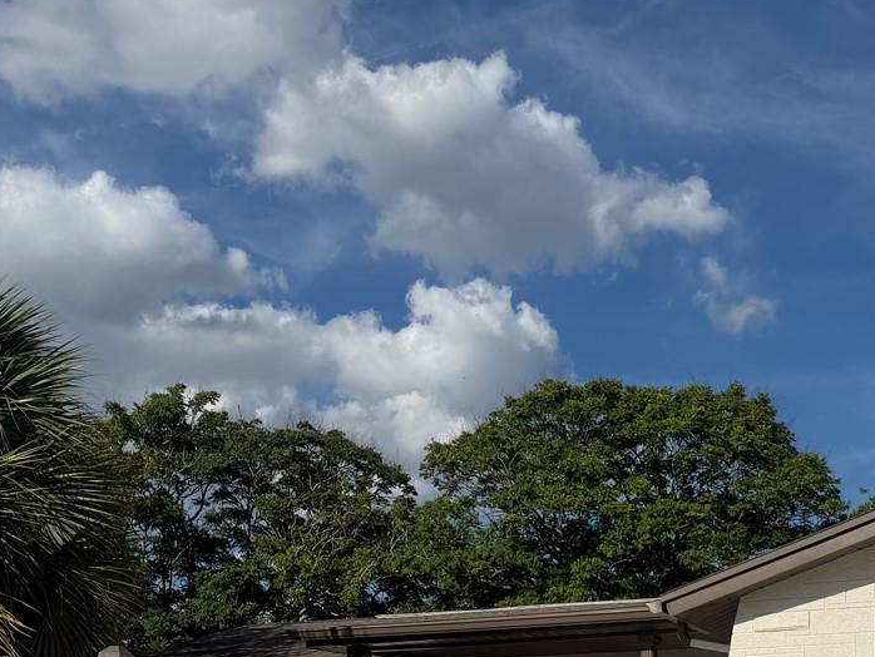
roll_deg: +0.2
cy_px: 663
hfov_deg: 34.5
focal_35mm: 55
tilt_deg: +6.3
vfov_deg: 25.2
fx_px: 1391
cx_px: 595
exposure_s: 1/11905
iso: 80
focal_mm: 6.76
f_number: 1.78
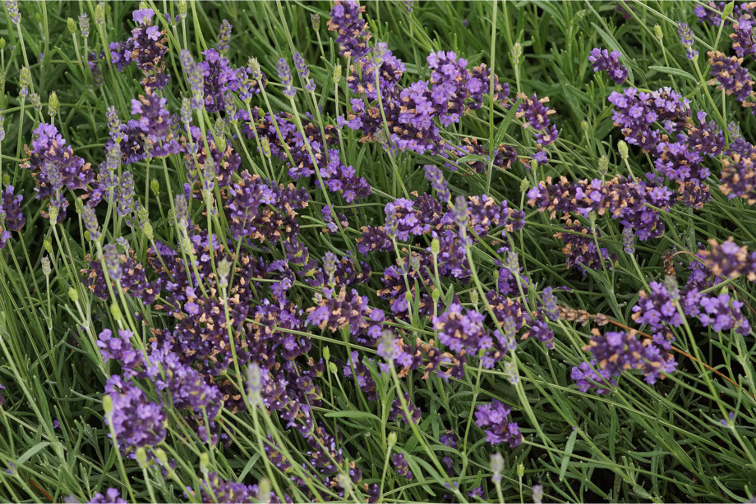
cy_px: 252
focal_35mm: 150
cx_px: 378
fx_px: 3150
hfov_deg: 13.7
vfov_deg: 9.1
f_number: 6.3
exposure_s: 1/160
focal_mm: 100
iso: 800
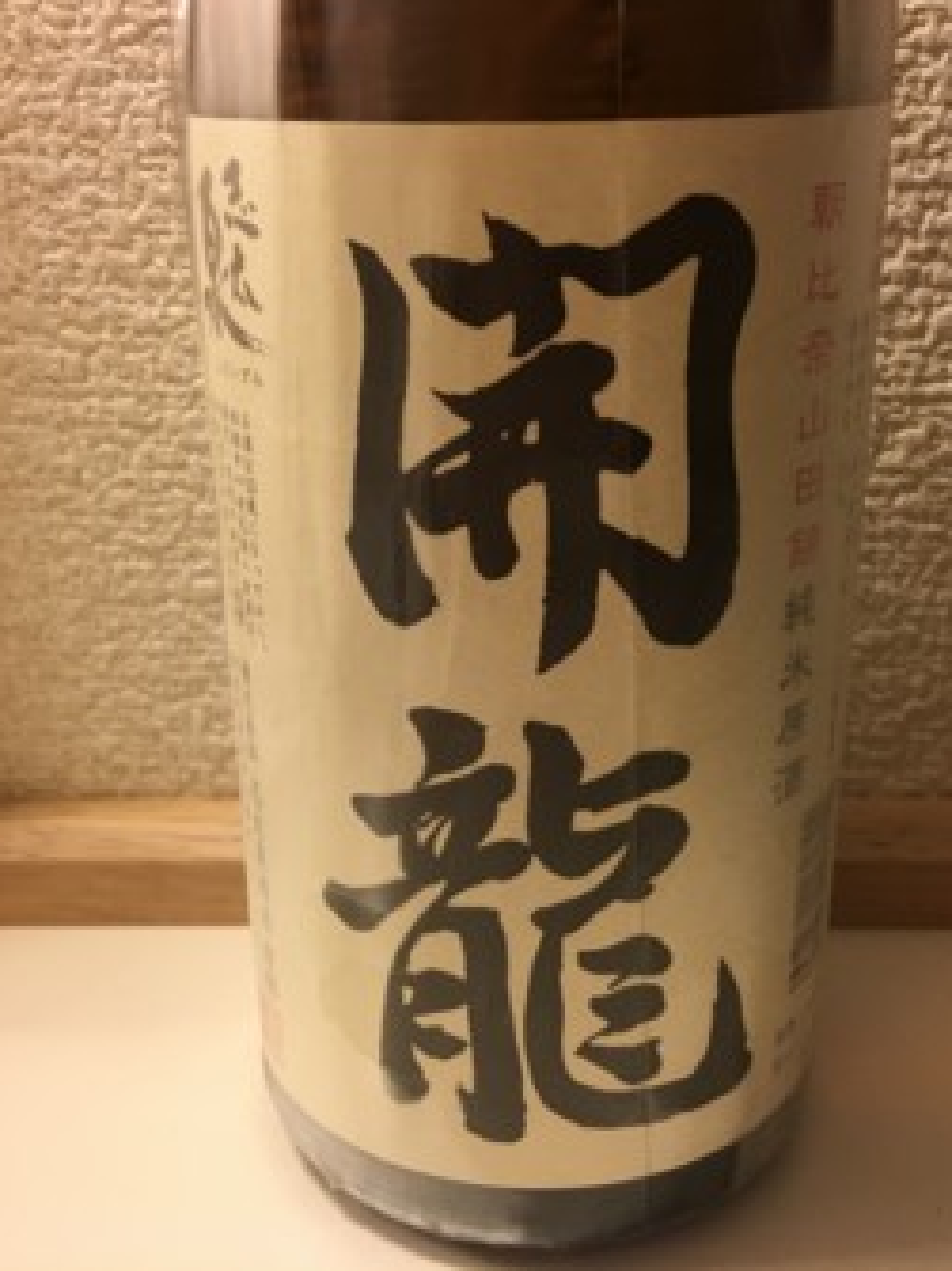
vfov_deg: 47.9
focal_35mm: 39
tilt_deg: -20.6
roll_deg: +1.0
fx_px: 1431
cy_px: 634
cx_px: 485
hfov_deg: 36.8
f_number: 2.2
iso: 25
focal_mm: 4.15
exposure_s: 1/15
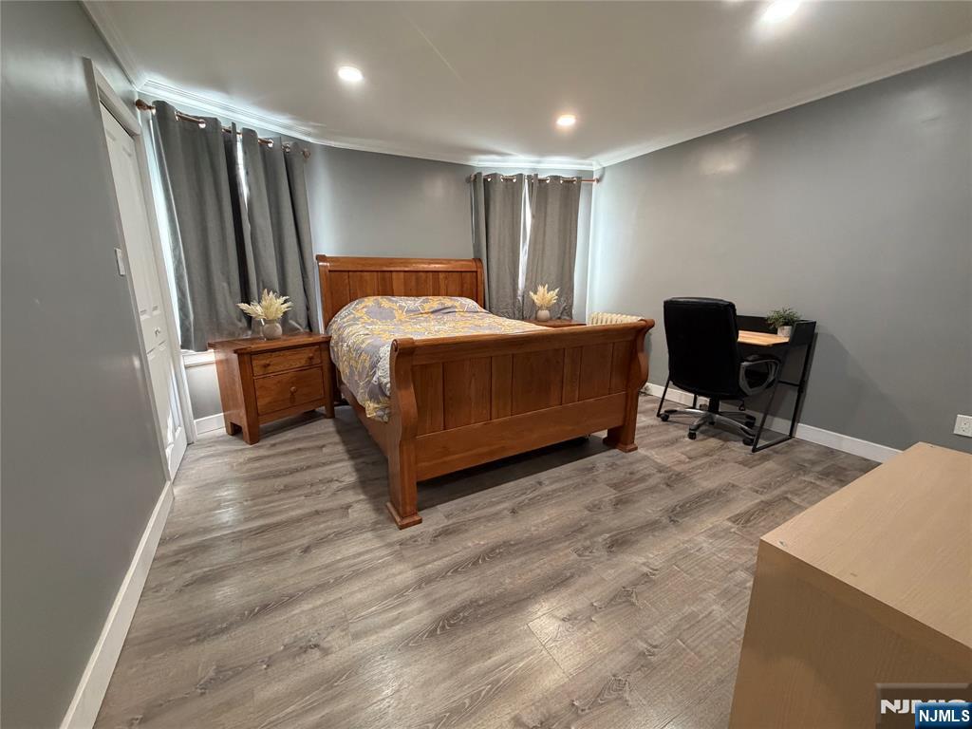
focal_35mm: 14
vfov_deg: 85.7
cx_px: 486
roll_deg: -0.1
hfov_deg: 102.1
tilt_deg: -12.5
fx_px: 393
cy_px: 364
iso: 400
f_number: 2.2
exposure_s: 1/60
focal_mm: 2.22
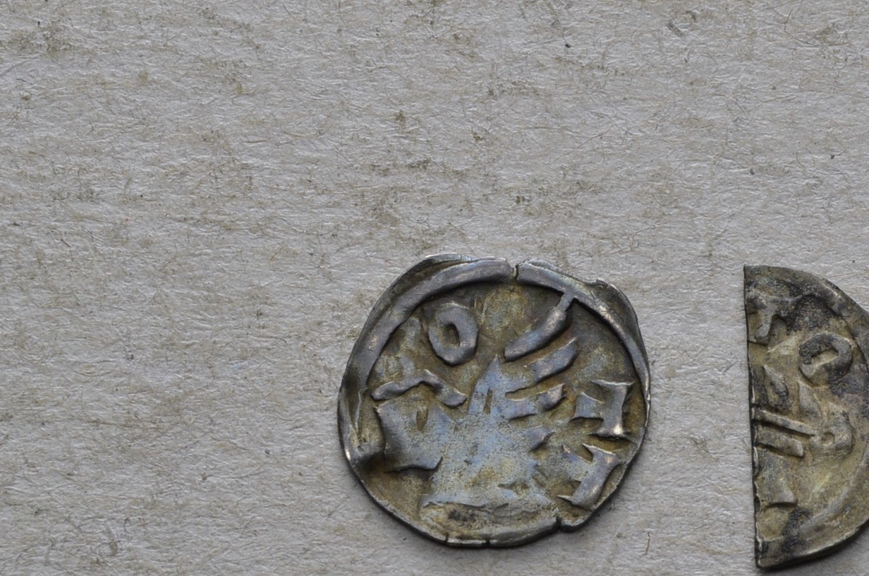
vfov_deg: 8.3
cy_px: 425
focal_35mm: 165
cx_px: 673
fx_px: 3975
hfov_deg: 12.4
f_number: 14
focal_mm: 55
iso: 400
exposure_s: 1/250
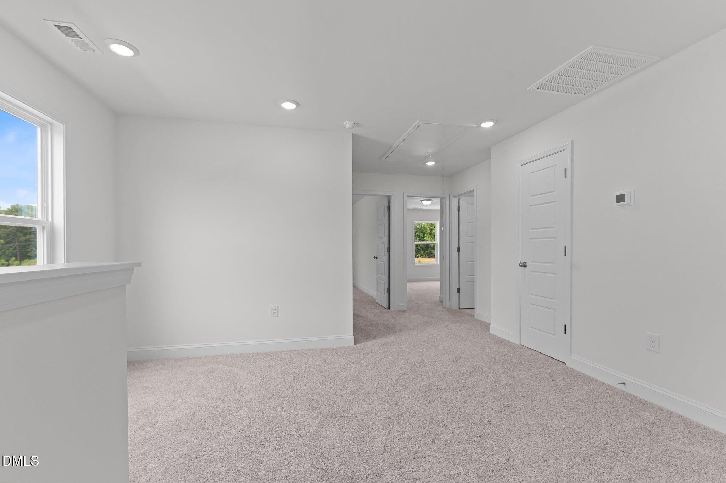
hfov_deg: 100.4
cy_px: 242
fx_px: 302
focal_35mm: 15
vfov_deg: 77.2
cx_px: 363
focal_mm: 15
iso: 400
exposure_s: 1/25
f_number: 6.3
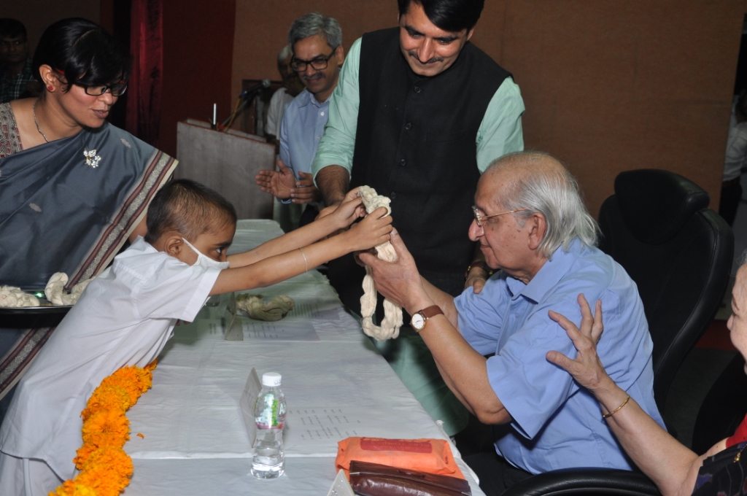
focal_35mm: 48
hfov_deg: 41.2
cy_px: 248
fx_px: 995
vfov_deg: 28.0
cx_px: 374
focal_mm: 32
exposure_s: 1/125
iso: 400
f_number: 5.6
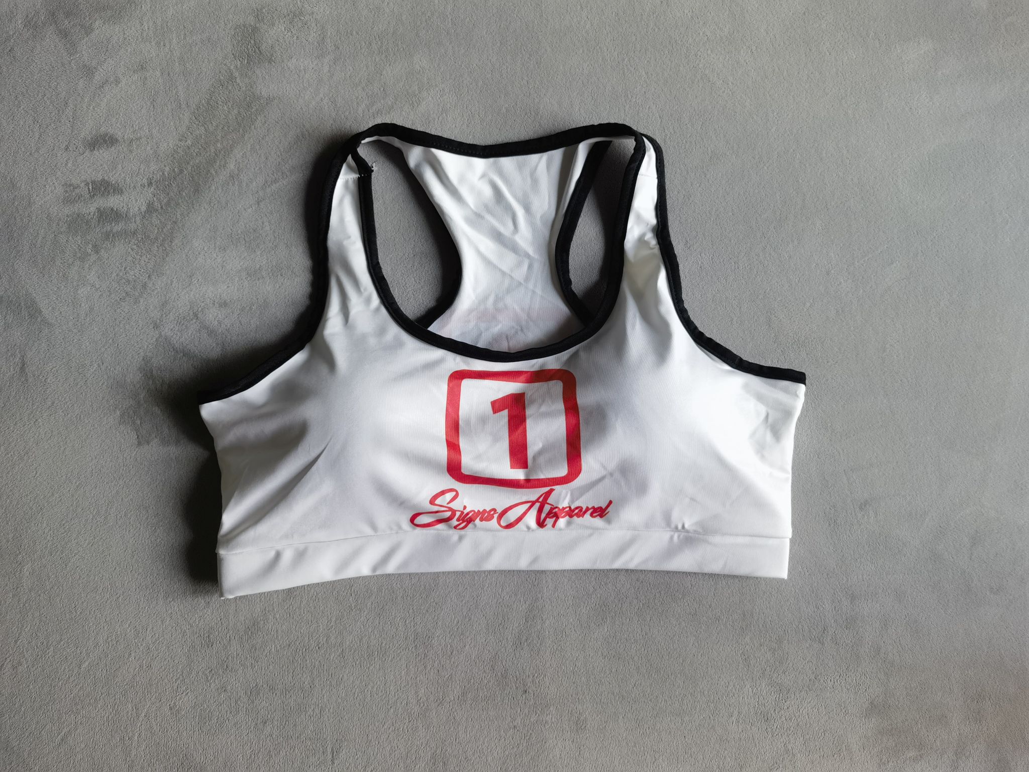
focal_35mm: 27
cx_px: 514
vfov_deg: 51.4
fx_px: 803
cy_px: 386
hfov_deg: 65.3
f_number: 1.9
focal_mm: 6.67
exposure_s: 1/50
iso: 100
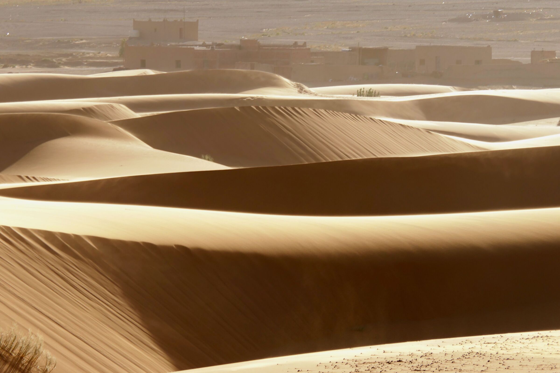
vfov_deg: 3.7
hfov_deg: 5.5
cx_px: 280
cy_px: 186
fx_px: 5817
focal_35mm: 374
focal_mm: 137.3
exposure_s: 1/160
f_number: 6.3
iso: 125
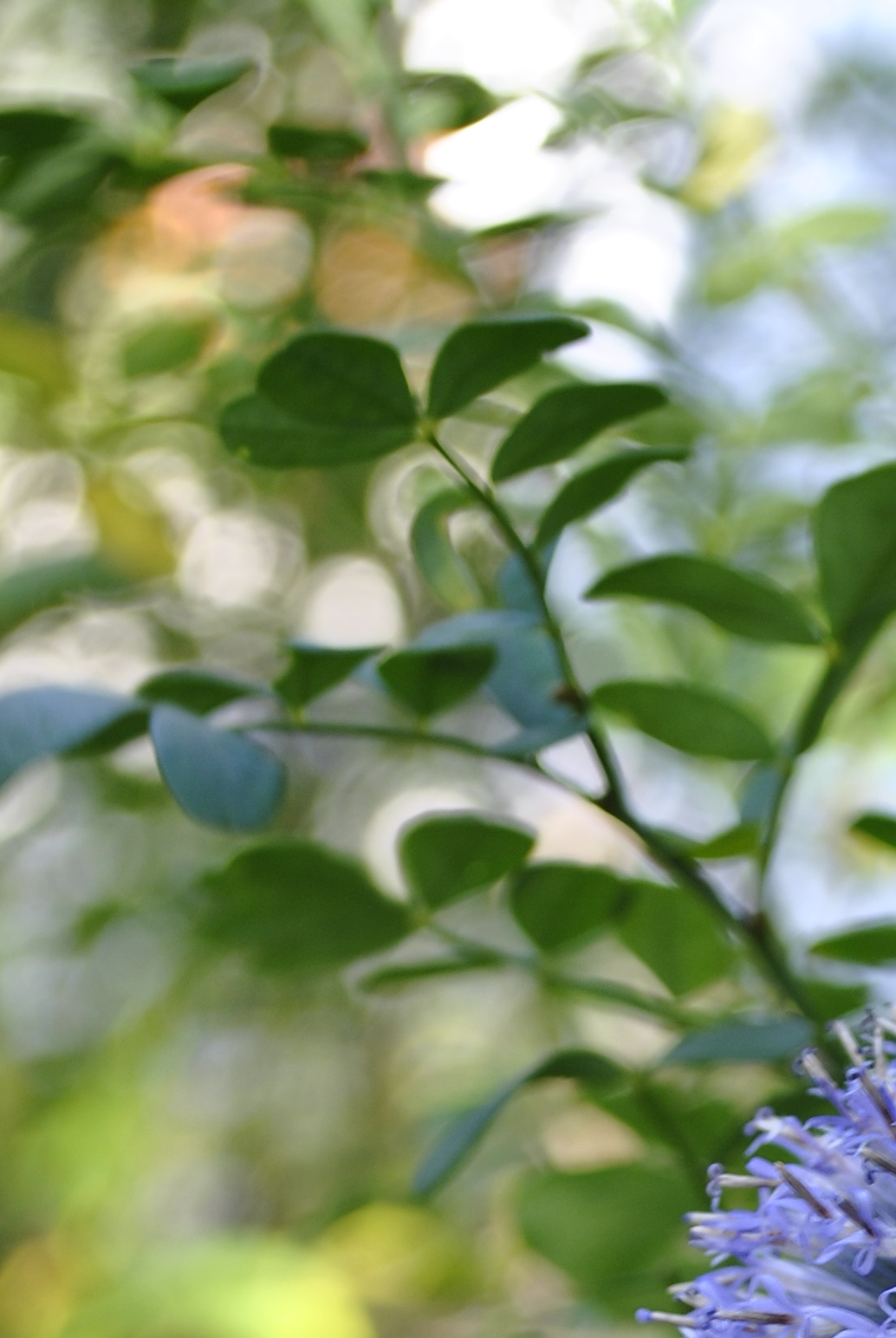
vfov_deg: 12.8
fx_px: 5880
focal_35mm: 158
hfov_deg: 8.6
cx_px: 1112
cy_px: 1452
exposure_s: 1/40
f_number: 5.3
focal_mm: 42
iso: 100
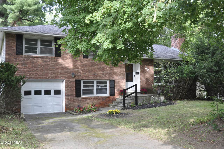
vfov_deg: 35.4
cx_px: 112
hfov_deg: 51.3
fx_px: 233
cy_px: 74
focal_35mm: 38
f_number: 7.1
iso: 200
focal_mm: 25
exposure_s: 1/50
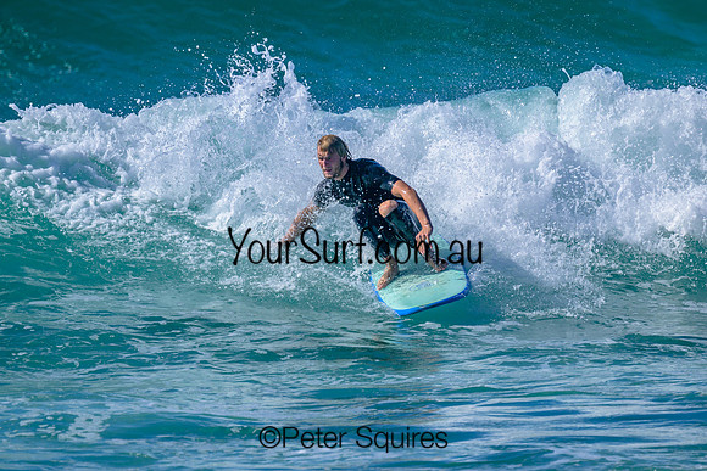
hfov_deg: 3.2
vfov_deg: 2.1
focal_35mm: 640
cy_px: 236
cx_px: 354
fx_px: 12571
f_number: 11
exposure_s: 1/2000
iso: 500
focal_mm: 640
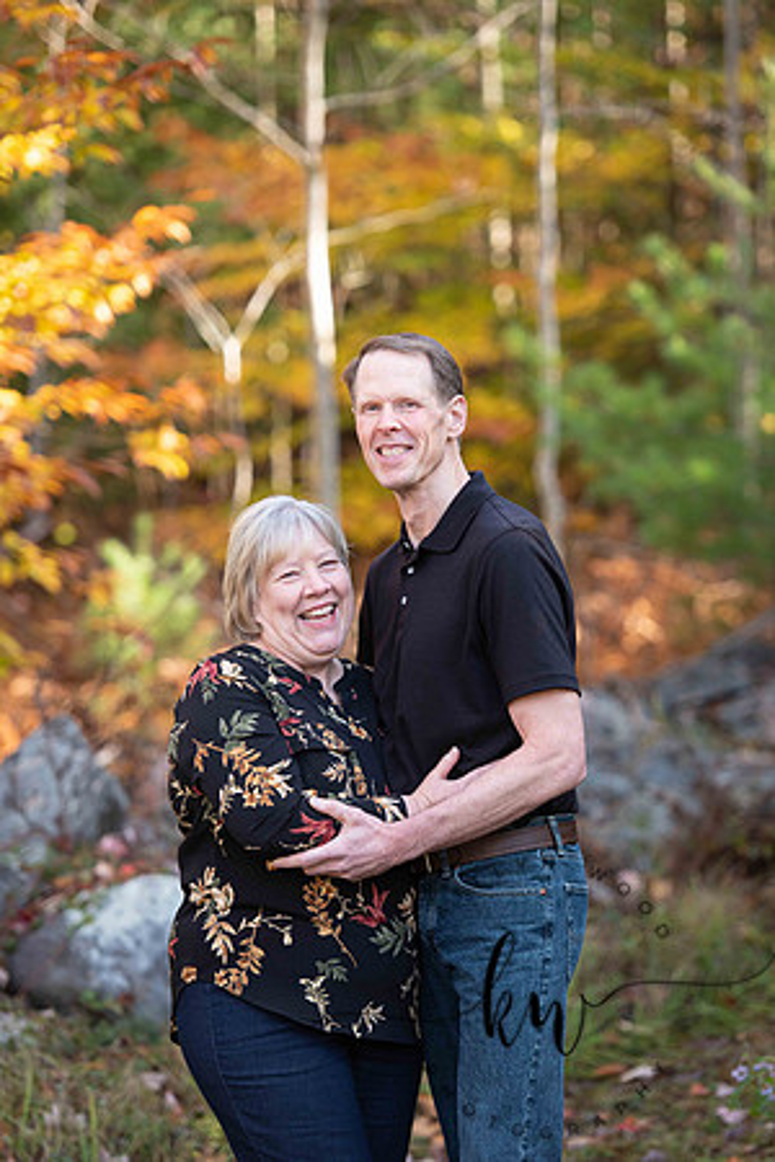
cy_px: 581
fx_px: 4359
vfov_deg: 15.2
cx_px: 388
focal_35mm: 135
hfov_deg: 10.2
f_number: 2.8
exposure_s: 1/320
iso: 400
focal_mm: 135
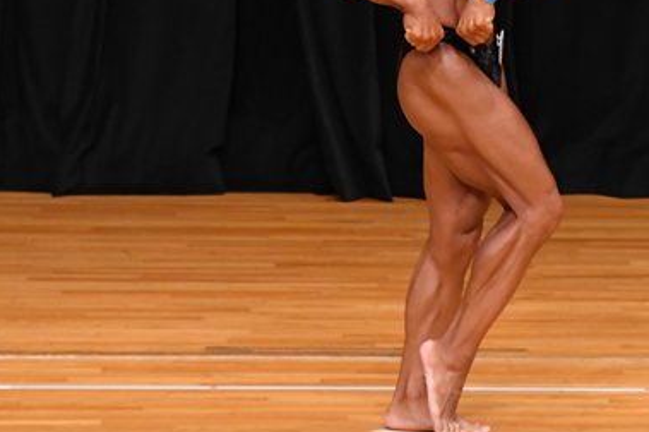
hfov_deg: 3.5
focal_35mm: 583
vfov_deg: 2.4
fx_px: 10501
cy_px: 34
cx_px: 521
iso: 3200
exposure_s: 1/400
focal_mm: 190
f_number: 5.6
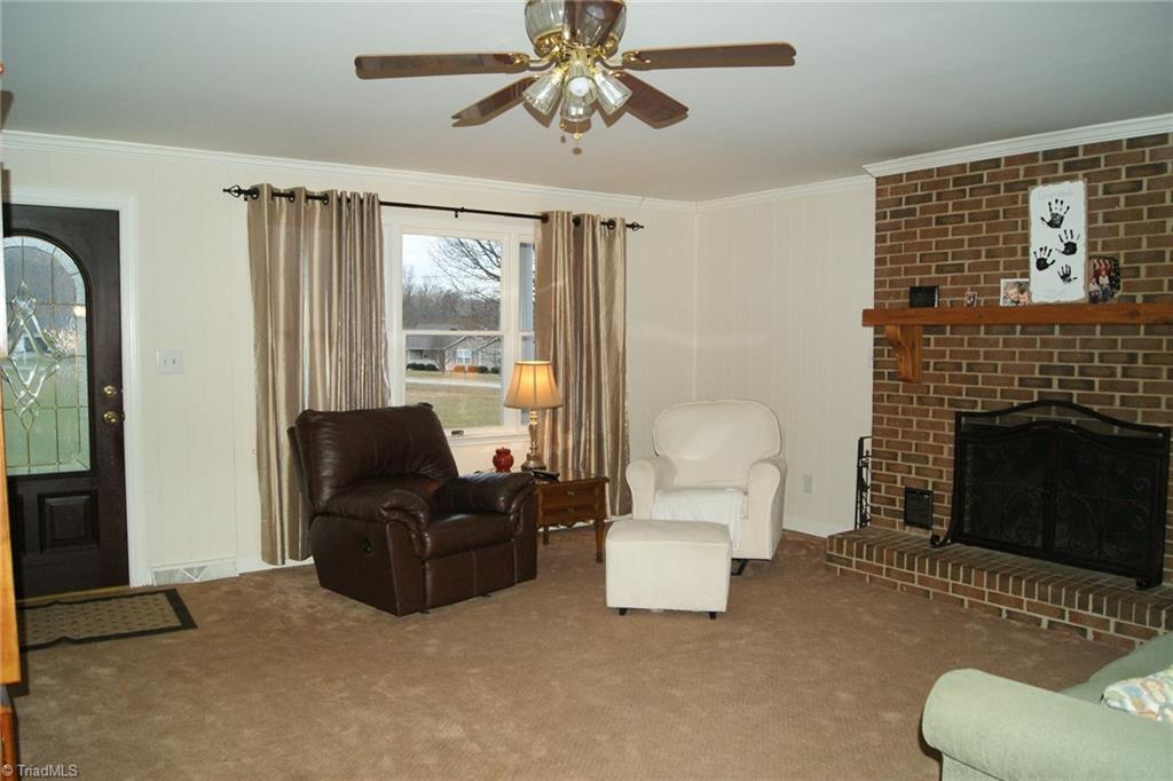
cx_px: 586
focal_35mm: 27
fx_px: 879
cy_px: 390
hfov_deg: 67.4
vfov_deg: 47.9
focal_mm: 18
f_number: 5.6
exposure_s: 1/60
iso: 400
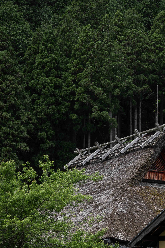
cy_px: 128
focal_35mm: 149
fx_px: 1024
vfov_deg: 13.8
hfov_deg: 9.2
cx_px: 111
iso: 100
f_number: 4
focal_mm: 95
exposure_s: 1/400
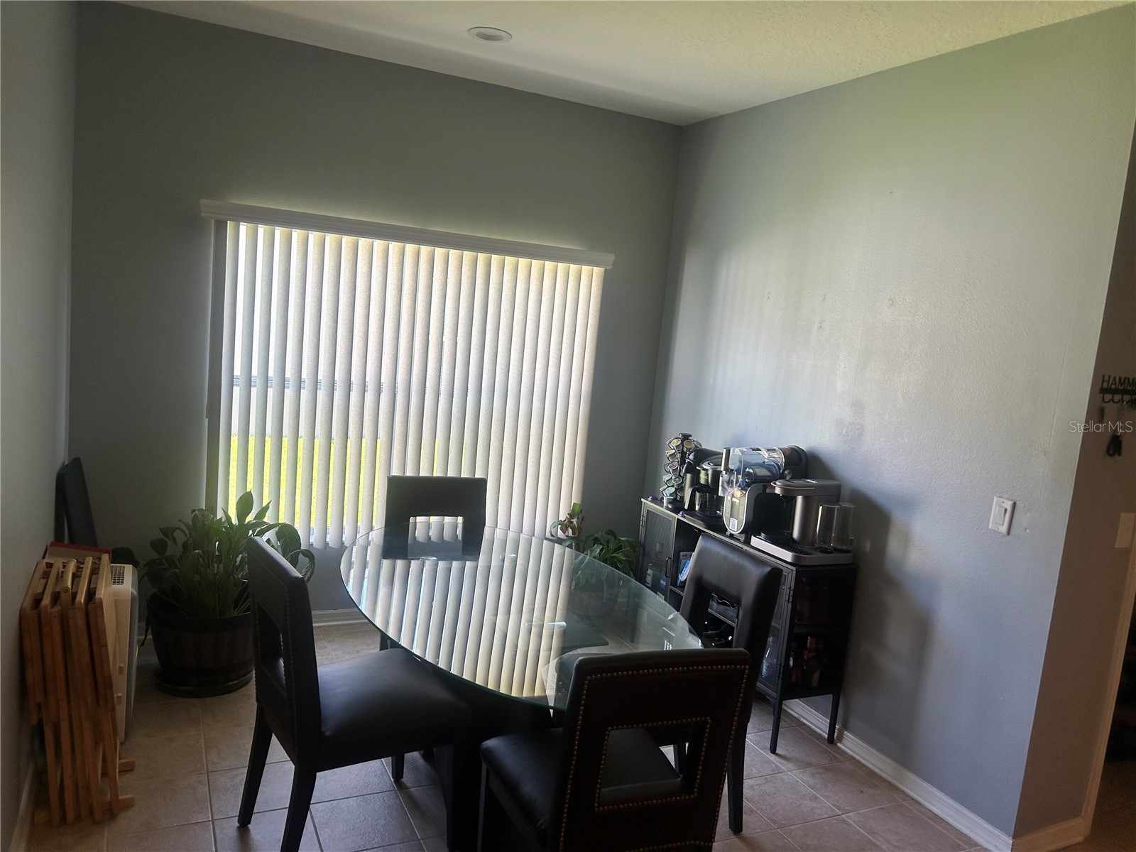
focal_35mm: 26
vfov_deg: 53.1
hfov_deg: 67.3
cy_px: 426
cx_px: 568
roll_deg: -4.8
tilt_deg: -6.4
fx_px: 853
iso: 40
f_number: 1.5
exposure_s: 1/241
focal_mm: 5.7
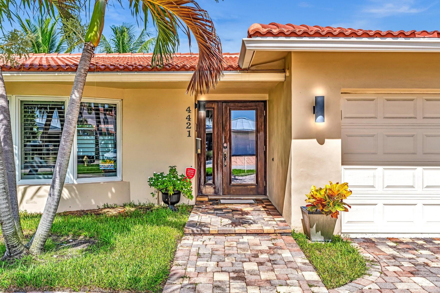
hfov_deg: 60.3
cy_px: 146
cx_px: 220
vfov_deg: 42.3
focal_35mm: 31
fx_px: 379
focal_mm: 31
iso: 200
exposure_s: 1/400
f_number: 8
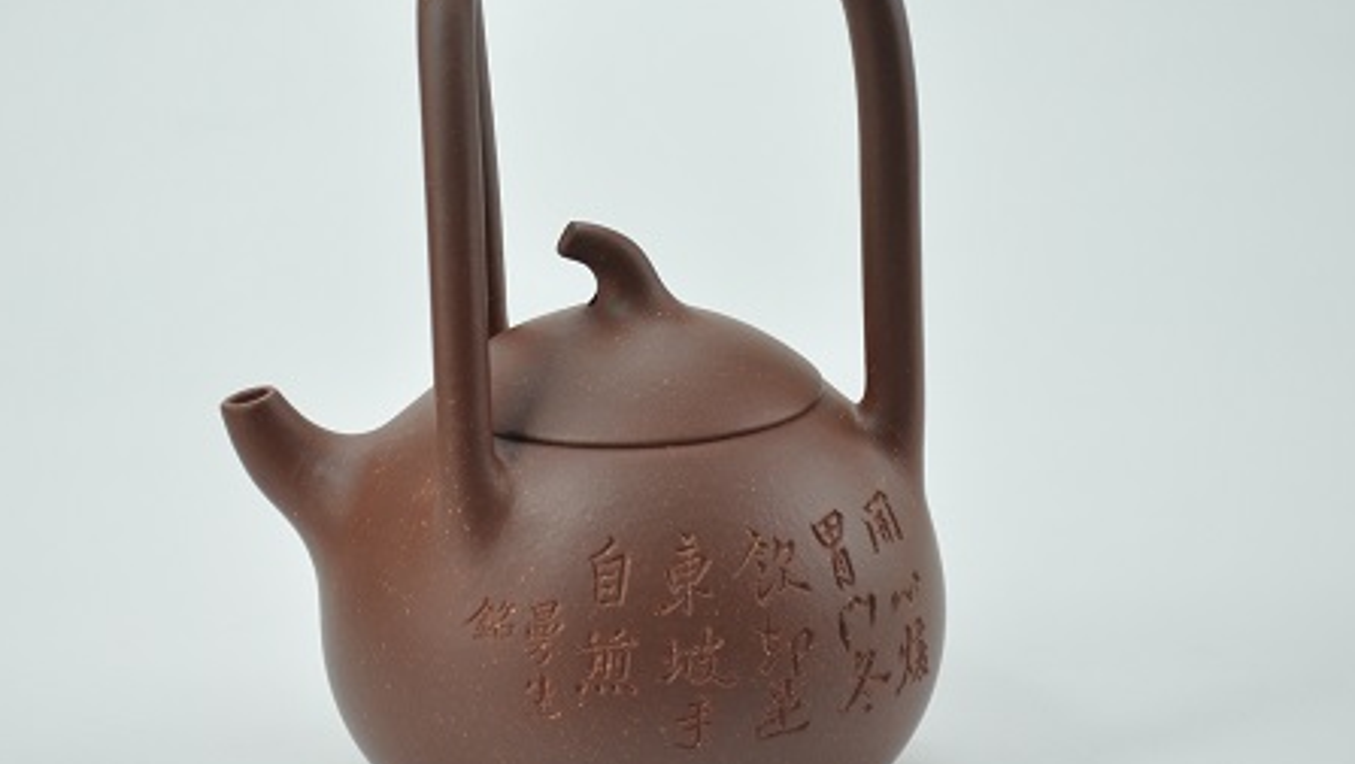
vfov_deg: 10.7
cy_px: 294
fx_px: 4062
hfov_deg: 18.9
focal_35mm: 113
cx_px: 597
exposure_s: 1/50
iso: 250
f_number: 5.6
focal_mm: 50
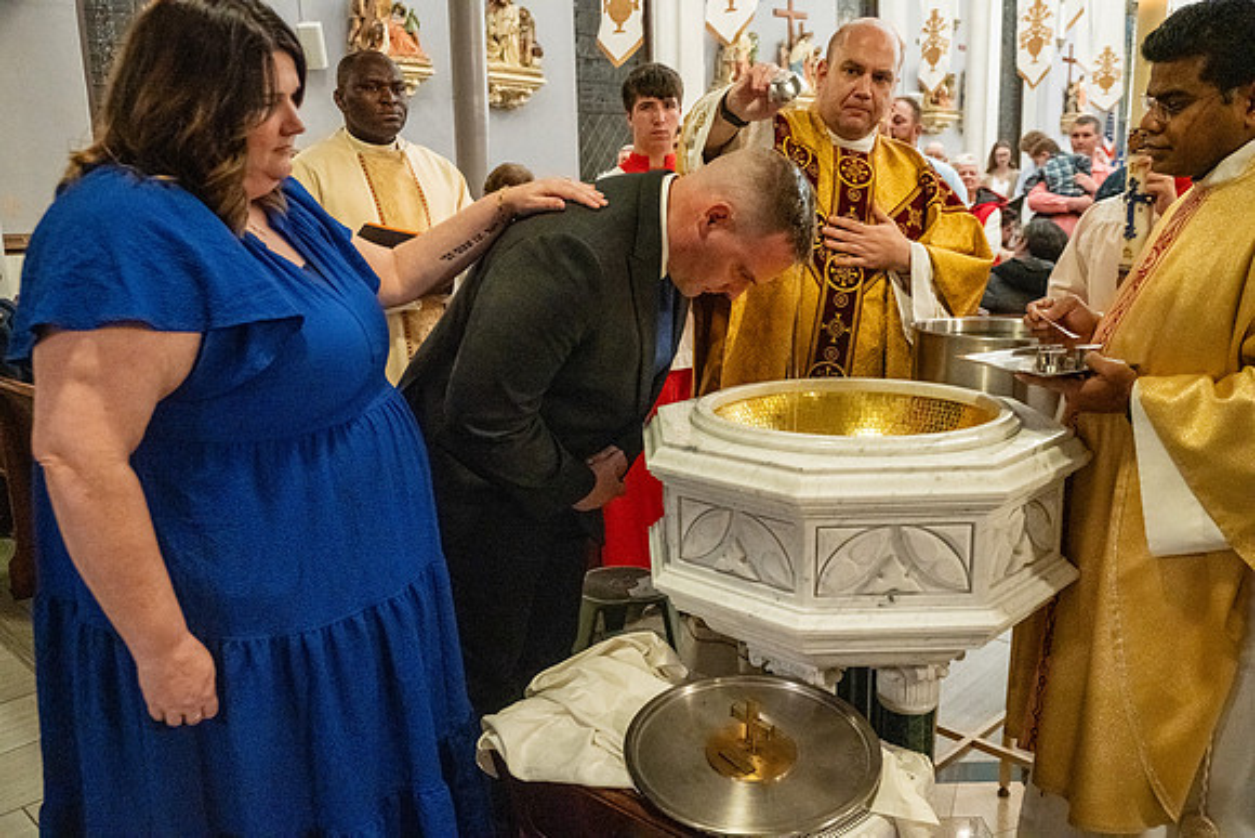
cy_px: 419
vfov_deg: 42.3
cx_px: 628
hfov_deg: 60.3
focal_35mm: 31
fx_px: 1081
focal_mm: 31
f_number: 4.5
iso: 5000
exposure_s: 1/60
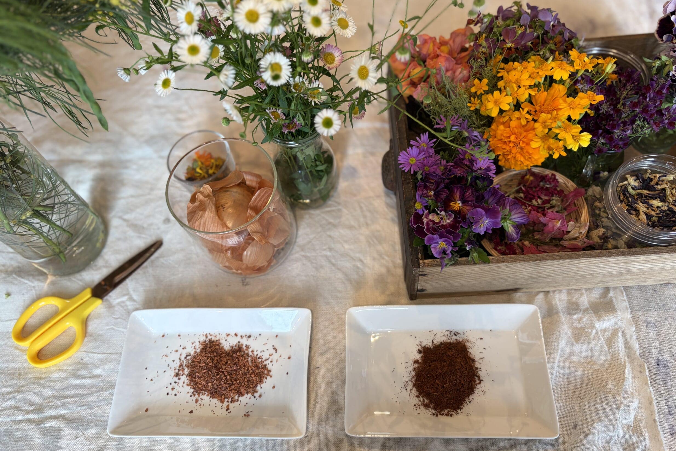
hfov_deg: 65.5
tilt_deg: -61.0
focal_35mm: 28
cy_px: 208
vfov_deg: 46.4
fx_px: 526
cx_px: 337
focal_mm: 5.96
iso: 64
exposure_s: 1/60
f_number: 1.6
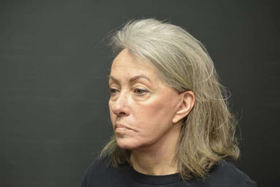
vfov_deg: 22.6
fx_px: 467
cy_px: 94
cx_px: 140
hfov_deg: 33.4
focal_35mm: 60
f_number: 4.5
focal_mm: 40
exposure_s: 1/60
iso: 800
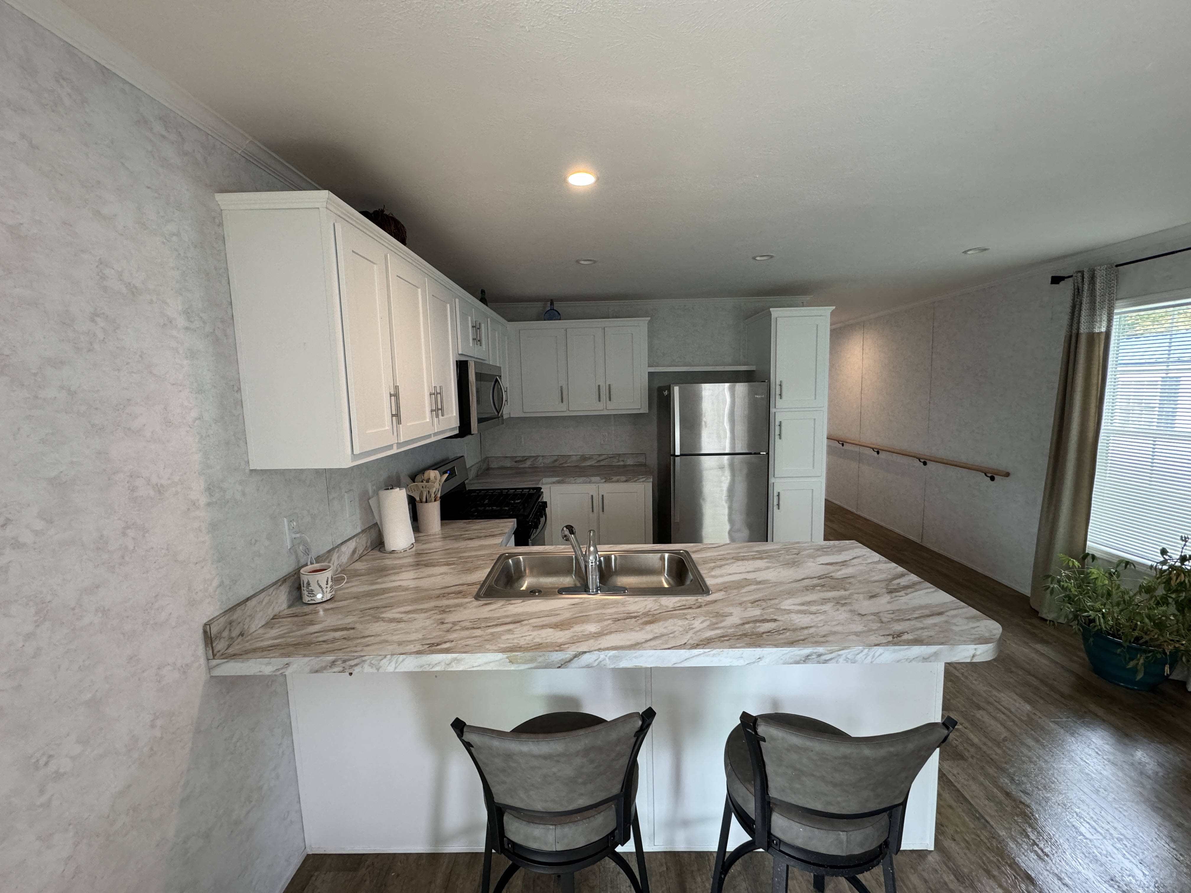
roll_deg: +0.8
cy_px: 446
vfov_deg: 85.7
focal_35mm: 14
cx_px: 596
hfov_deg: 102.1
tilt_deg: -7.8
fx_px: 482
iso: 250
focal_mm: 2.22
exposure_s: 1/120
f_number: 2.2
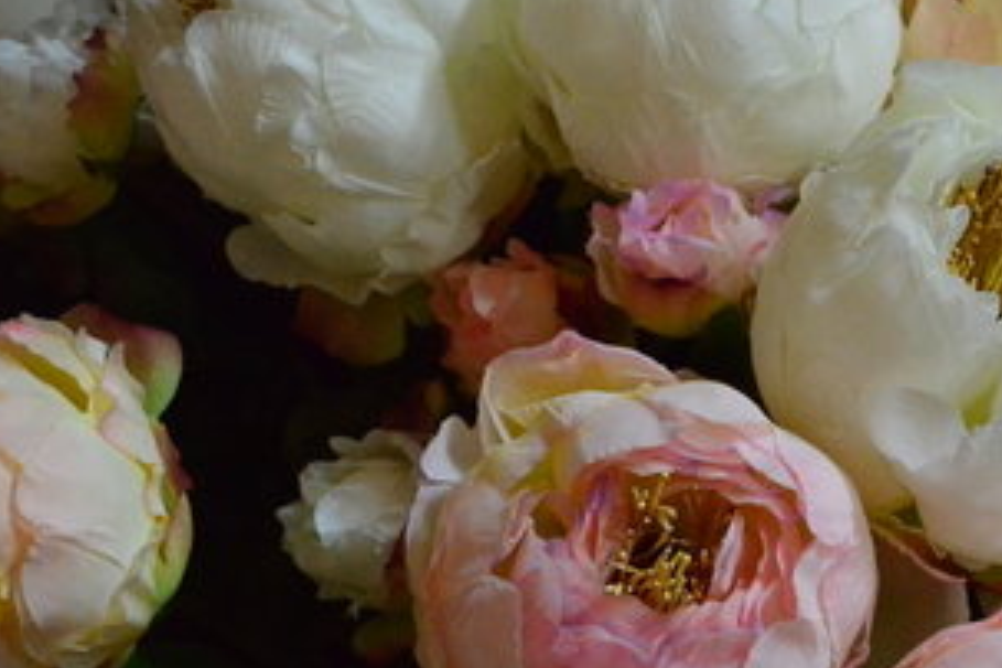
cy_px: 561
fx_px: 2560
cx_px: 890
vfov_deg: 14.8
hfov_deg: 21.7
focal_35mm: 92
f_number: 4.5
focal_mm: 30
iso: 5000
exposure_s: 1/125
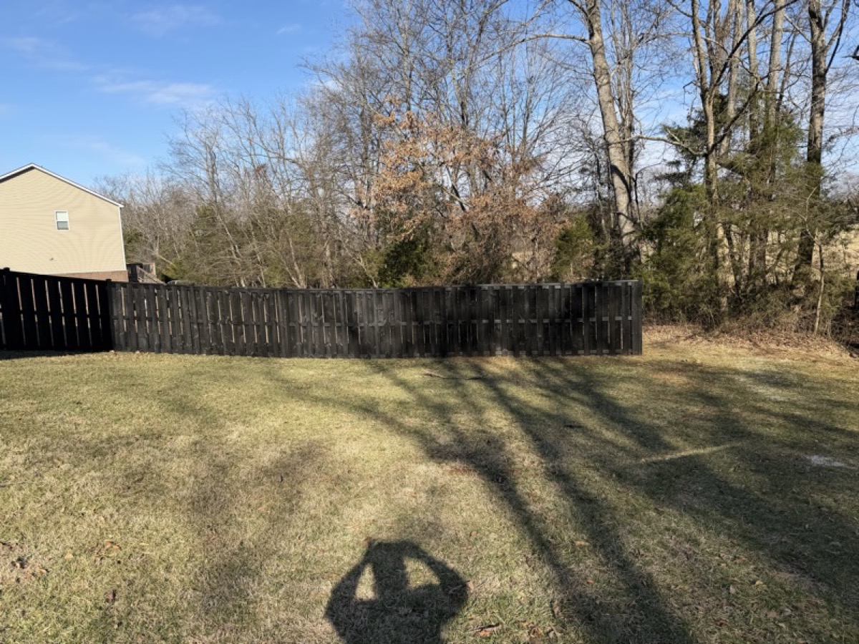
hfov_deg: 71.6
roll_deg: +0.6
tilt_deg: -8.7
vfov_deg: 56.8
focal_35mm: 24
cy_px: 322
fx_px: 596
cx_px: 430
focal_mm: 6.76
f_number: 1.78
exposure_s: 1/3145
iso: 80
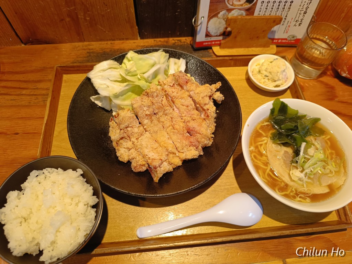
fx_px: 244
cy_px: 132
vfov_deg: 56.8
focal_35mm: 24
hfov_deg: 71.6
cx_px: 176
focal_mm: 6.14
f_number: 1.65
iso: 1114
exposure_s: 1/100
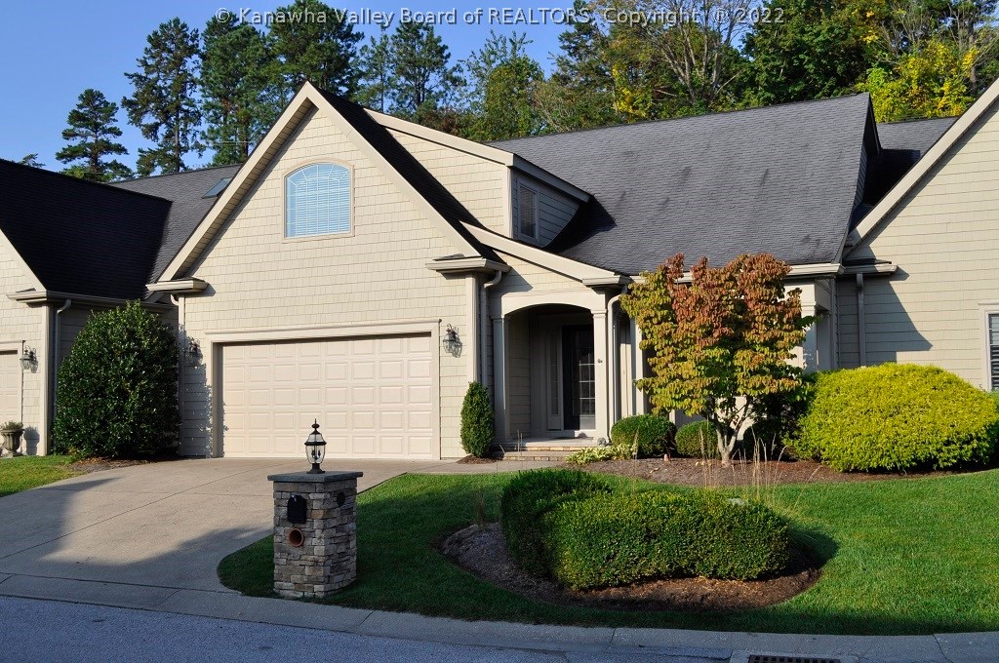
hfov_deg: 53.2
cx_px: 500
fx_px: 998
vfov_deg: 36.8
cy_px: 332
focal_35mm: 36
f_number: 9
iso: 200
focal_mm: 24
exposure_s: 1/320
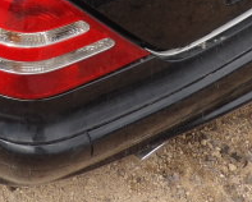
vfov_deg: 18.2
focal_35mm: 76
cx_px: 49
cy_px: -91
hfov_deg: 24.6
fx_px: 567
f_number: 3.2
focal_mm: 4.3
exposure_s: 1/312
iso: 100
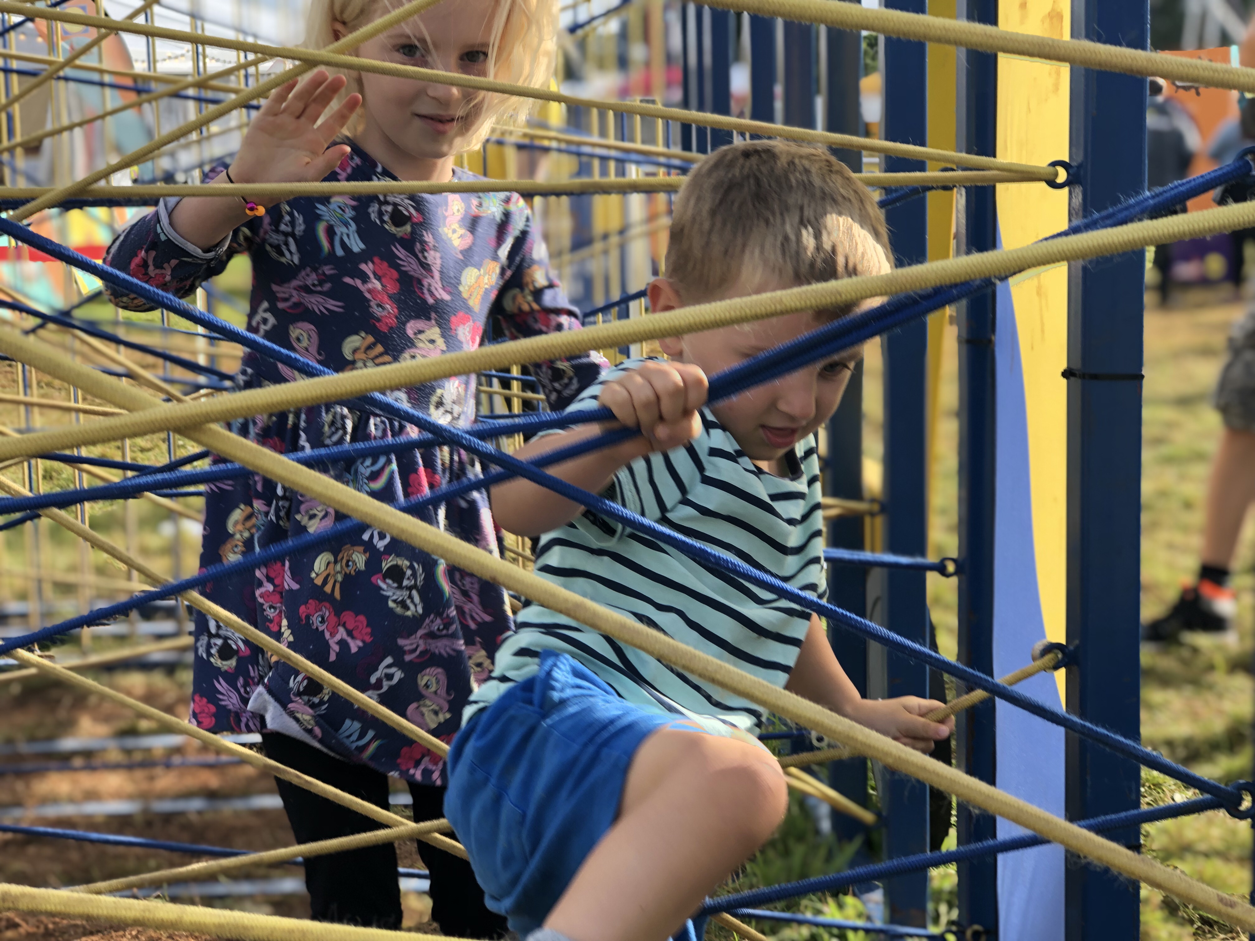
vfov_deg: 25.7
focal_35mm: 57
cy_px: 470
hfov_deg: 33.8
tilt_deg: -10.4
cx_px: 628
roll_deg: -1.2
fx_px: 2067
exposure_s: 1/155
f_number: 2.8
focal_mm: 6.6
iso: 20
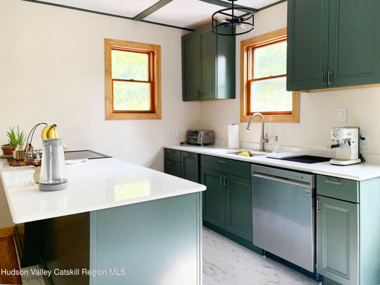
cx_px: 190
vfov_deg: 53.1
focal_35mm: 26
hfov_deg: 67.3
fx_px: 285
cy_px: 142
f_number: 1.8
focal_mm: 4.25
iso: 100
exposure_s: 1/79
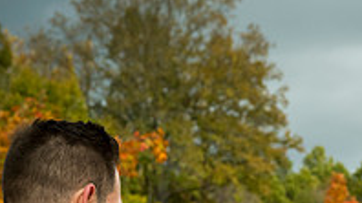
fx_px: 1141
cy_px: 353
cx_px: 208
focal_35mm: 119
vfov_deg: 9.7
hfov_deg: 18.0
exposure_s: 1/500
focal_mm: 50
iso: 400
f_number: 6.3
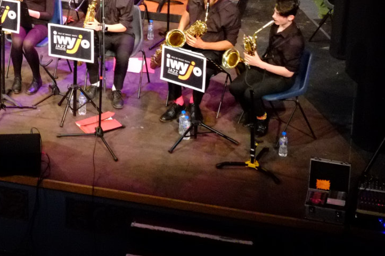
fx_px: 995
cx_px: -22
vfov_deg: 14.1
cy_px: -72
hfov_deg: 21.0
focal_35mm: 93
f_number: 5
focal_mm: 23
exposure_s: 1/125
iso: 6400
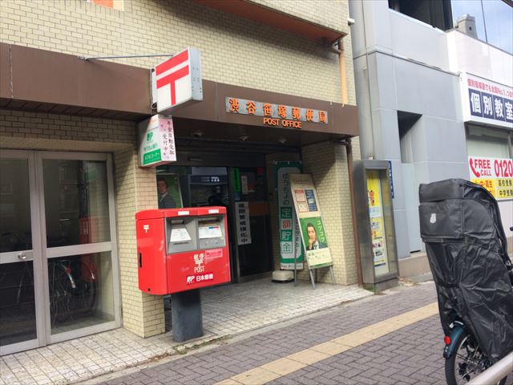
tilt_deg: +0.2
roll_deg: +5.0
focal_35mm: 29
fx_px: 430
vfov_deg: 48.2
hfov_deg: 61.7
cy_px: 192
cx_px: 256
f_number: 2.2
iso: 32
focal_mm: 4.15
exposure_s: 1/261
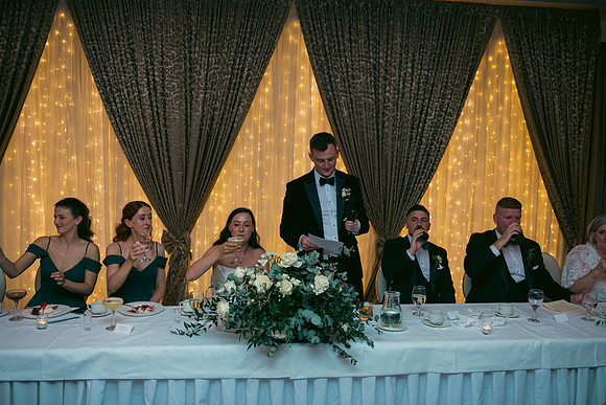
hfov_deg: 58.7
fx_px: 539
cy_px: 202
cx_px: 303
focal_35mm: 32
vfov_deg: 41.1
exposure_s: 1/160
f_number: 3.5
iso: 800
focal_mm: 32
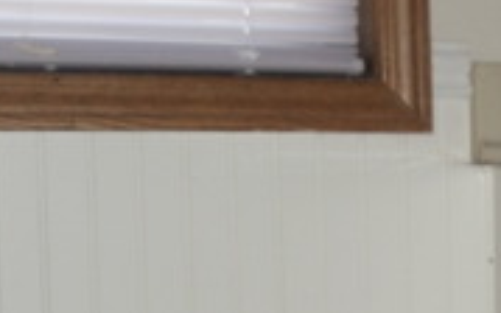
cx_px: 641
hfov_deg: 12.2
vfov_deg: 7.8
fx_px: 2281
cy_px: 333
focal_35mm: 167
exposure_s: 1/30
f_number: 3.5
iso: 80
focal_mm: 6
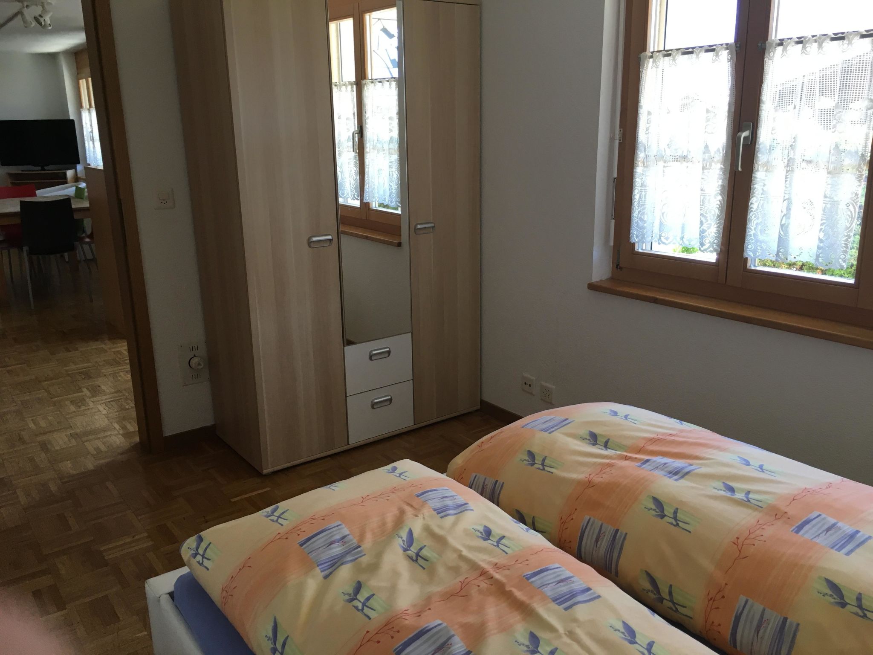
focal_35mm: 29
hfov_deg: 61.7
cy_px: 328
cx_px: 436
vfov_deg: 48.2
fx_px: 731
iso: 40
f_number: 2.2
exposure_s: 1/33
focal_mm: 4.15
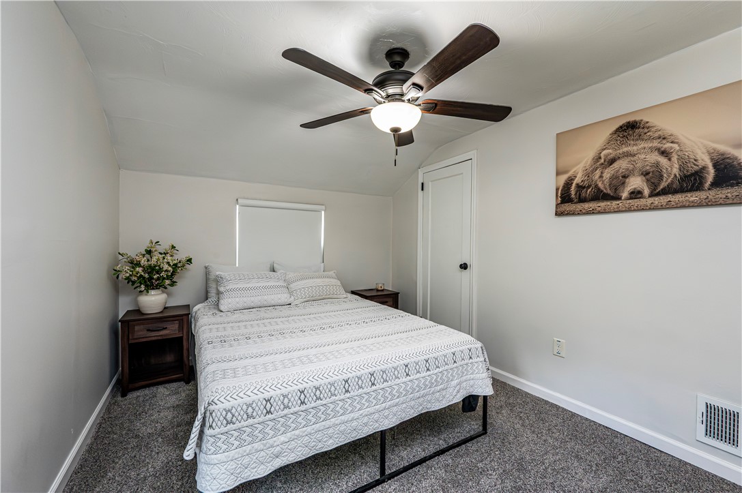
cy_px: 246
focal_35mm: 14
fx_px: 288
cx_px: 371
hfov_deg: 104.3
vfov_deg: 81.1
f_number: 8
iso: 3200
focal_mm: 14
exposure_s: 1/160
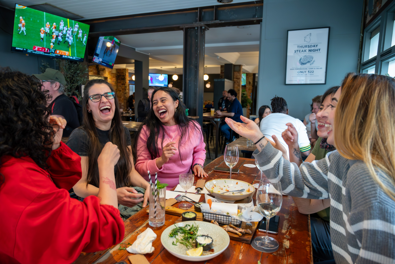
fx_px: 263
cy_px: 132
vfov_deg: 53.2
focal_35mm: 24
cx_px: 198
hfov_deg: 73.7
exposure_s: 1/200
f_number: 4
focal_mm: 24
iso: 3600
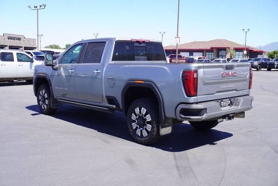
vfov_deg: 33.1
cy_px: 93
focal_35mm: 40
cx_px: 139
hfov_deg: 47.9
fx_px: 313
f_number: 8
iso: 100
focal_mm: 27
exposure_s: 1/100
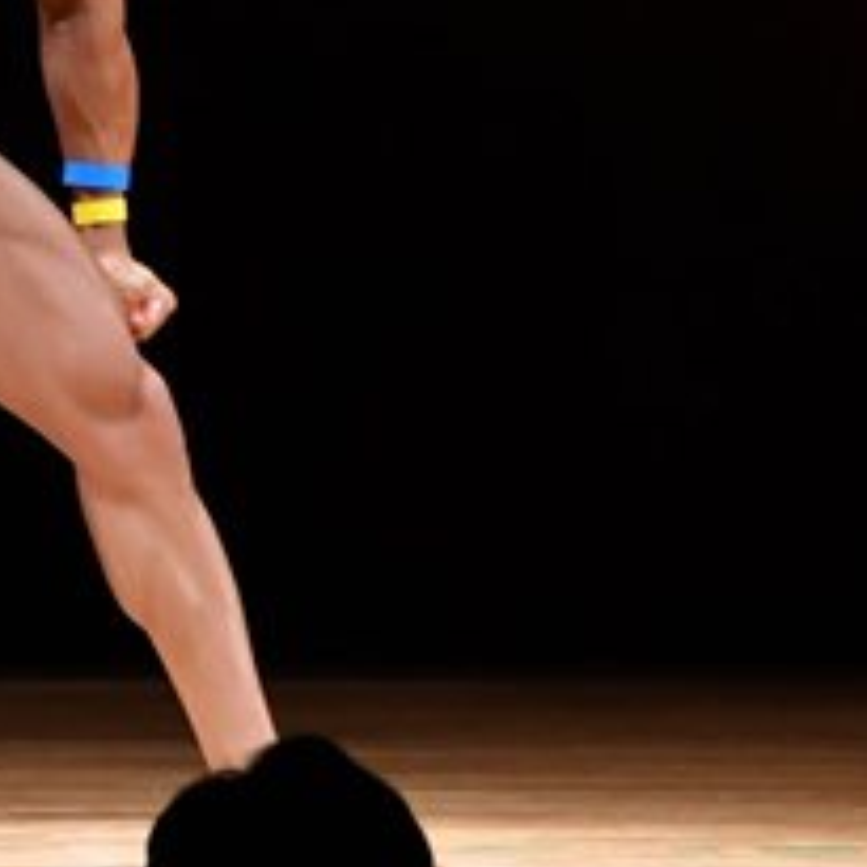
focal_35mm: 772
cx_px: -146
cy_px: -4
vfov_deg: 2.3
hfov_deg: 2.3
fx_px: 21876
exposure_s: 1/400
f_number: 5.6
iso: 3200
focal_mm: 160
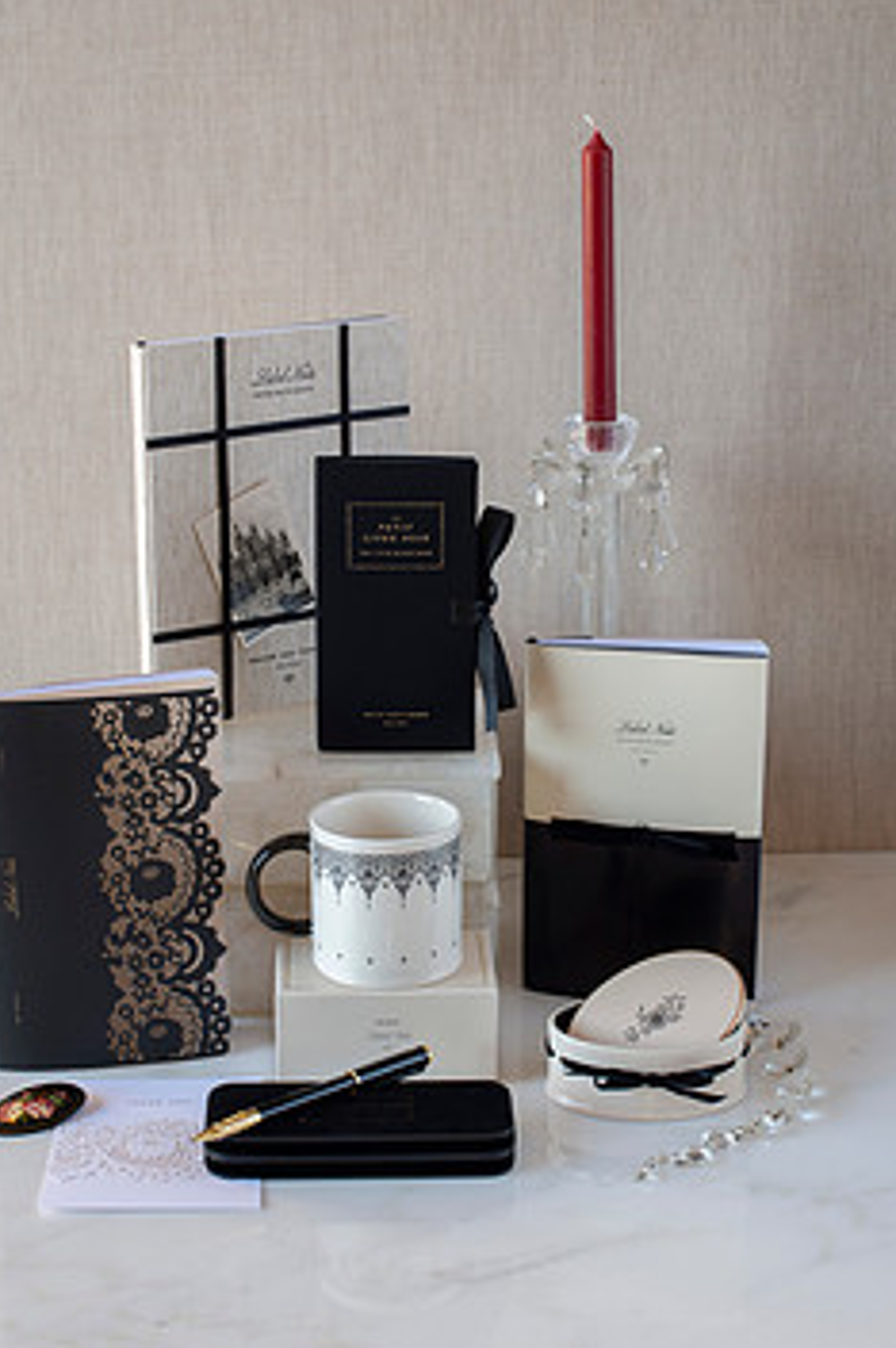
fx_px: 2394
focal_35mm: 64
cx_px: 375
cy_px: 578
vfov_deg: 31.4
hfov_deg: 21.2
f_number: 13
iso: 200
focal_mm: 50
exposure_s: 1/5
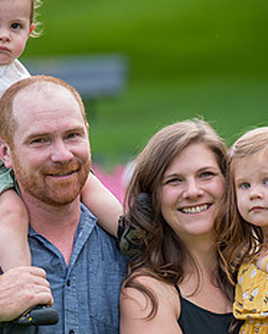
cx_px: 94
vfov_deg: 3.5
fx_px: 5406
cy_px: 274
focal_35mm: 546
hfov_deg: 2.8
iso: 200
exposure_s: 1/250
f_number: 4.5
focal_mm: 200
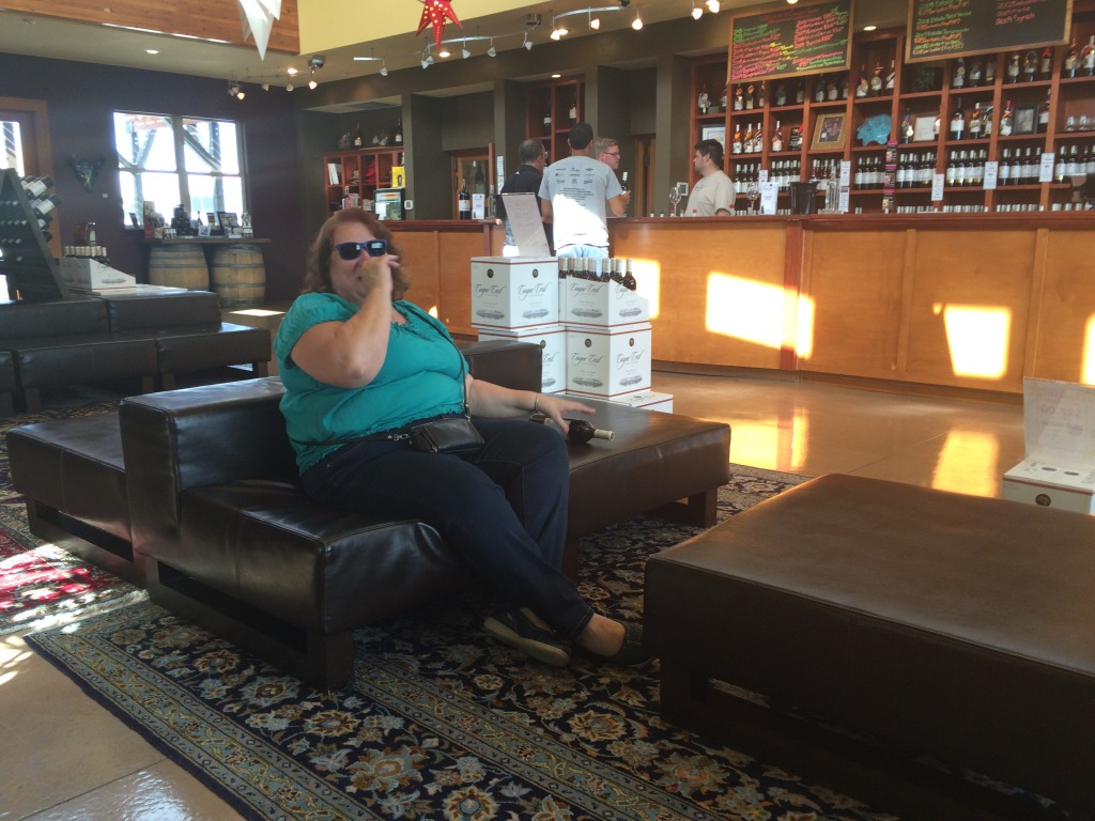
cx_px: 548
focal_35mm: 29
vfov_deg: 48.2
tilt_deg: -13.0
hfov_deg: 61.7
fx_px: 917
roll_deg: +0.4
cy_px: 410
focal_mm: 4.15
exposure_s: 1/60
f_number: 2.2
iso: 50
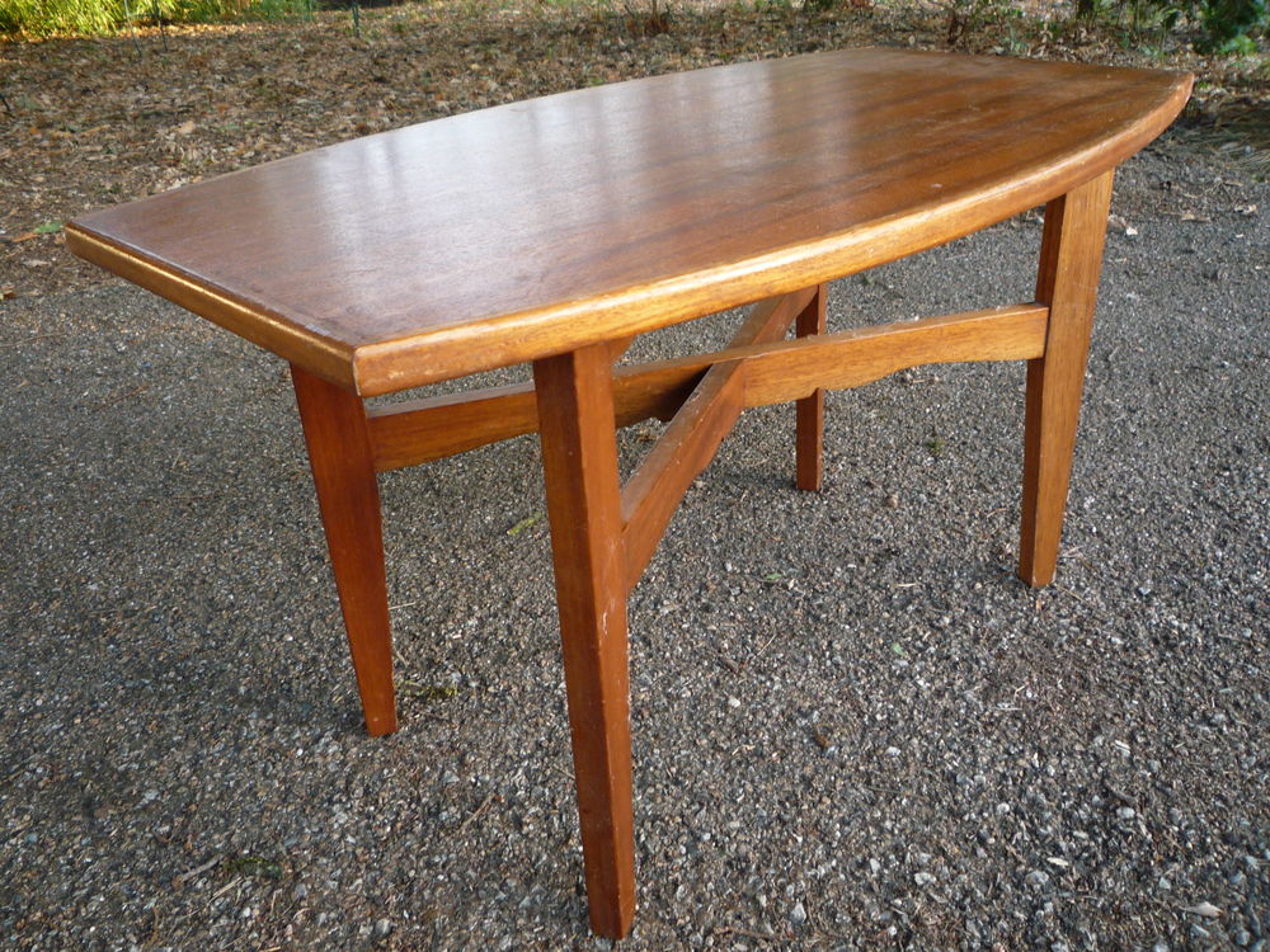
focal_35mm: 30
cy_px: 476
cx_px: 635
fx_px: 1101
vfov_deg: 46.8
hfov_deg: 60.0
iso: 125
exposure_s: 1/30
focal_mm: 5.2
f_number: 3.3
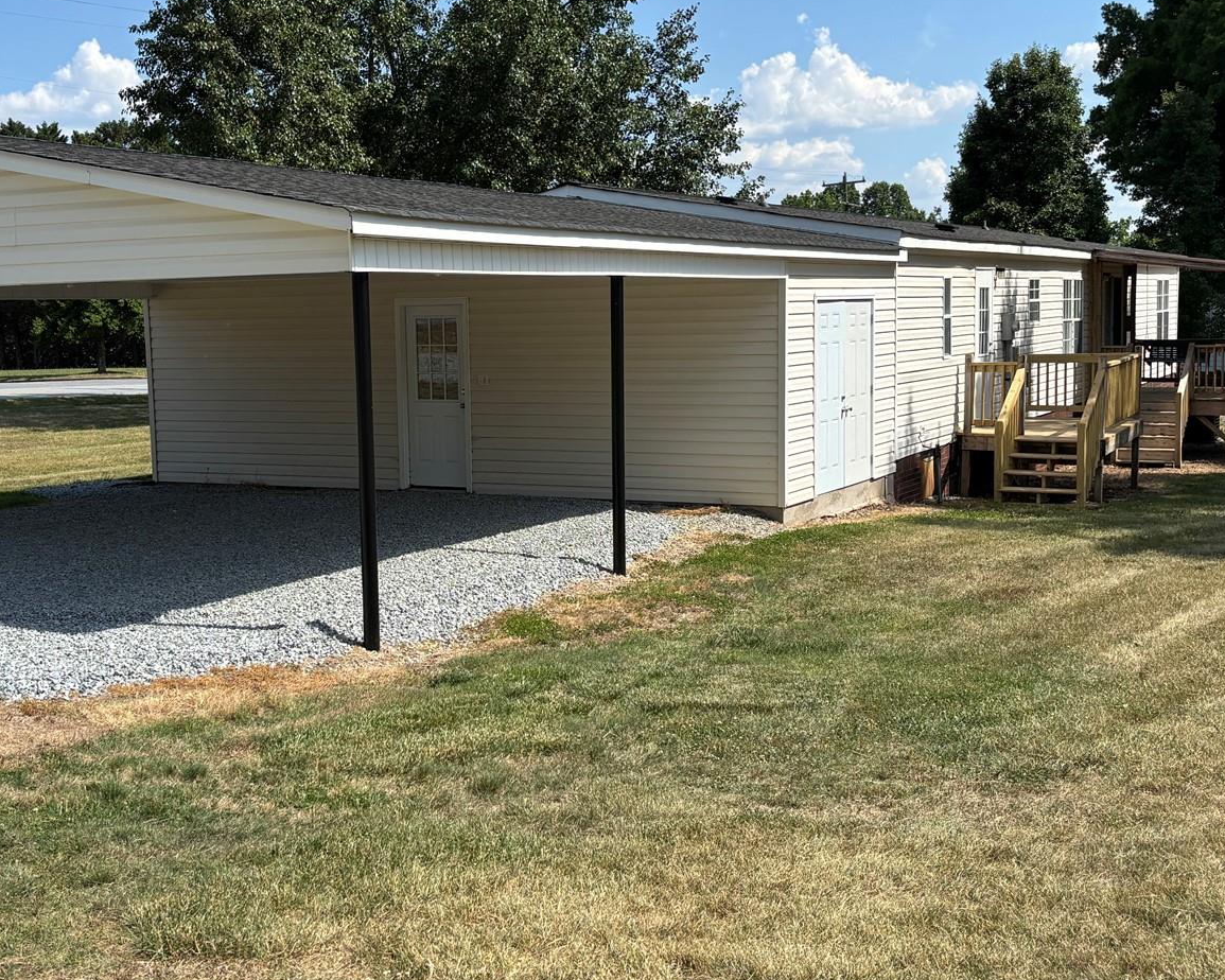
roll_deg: +1.0
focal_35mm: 45
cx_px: 507
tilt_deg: -6.8
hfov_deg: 41.0
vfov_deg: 33.4
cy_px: 510
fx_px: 1631
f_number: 1.6
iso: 50
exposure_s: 1/2778
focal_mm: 5.96
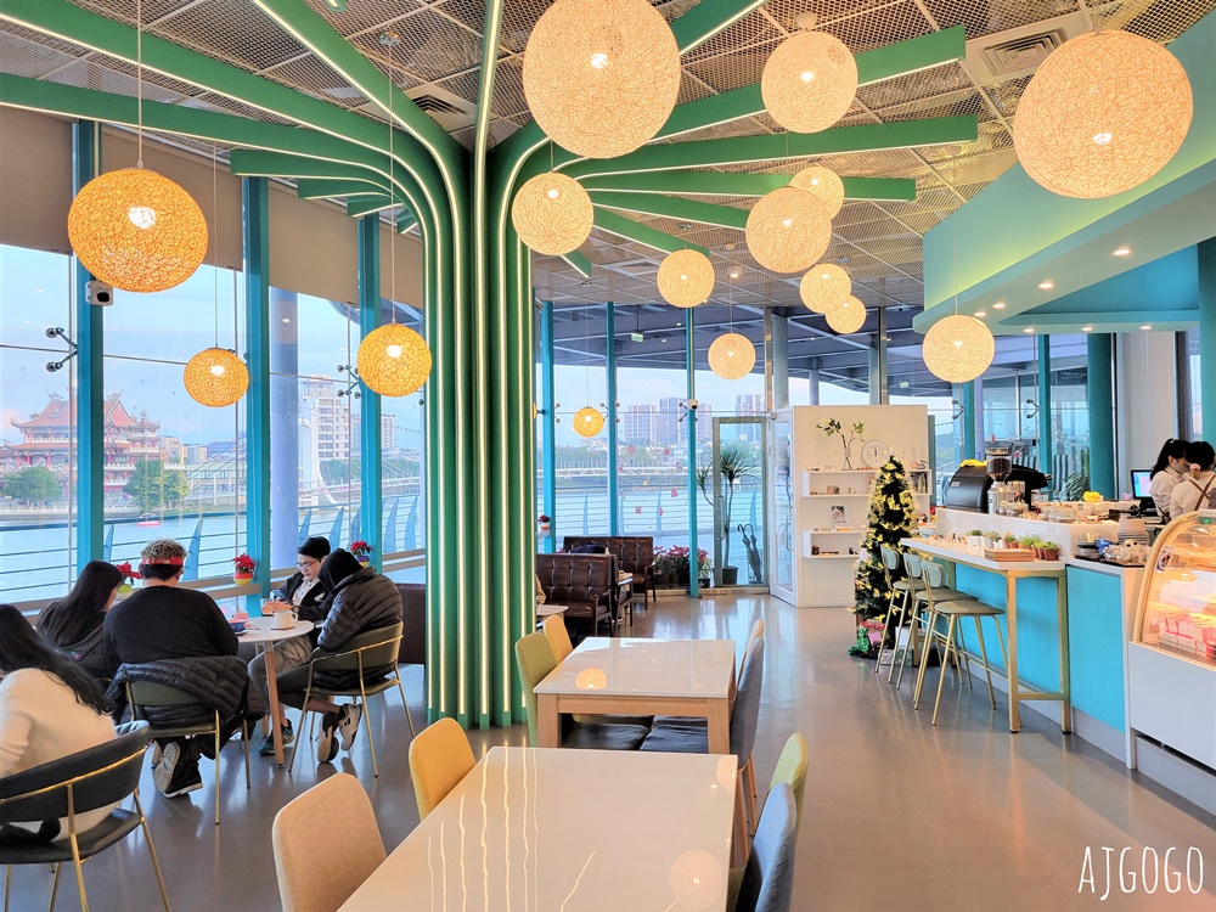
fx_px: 913
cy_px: 456
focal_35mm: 26
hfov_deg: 67.3
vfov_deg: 53.1
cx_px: 608
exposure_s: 1/119
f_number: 1.8
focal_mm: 5.4
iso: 200
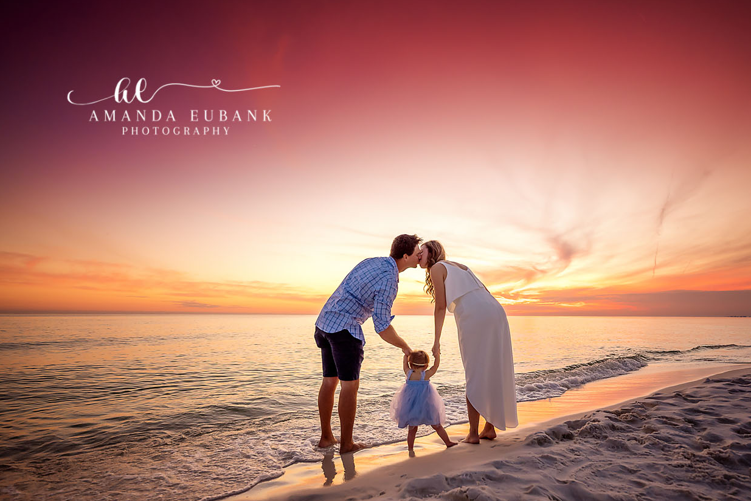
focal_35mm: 17
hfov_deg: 92.9
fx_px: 355
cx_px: 417
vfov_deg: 69.8
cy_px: 297
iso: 500
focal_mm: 14
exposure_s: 1/200
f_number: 2.8
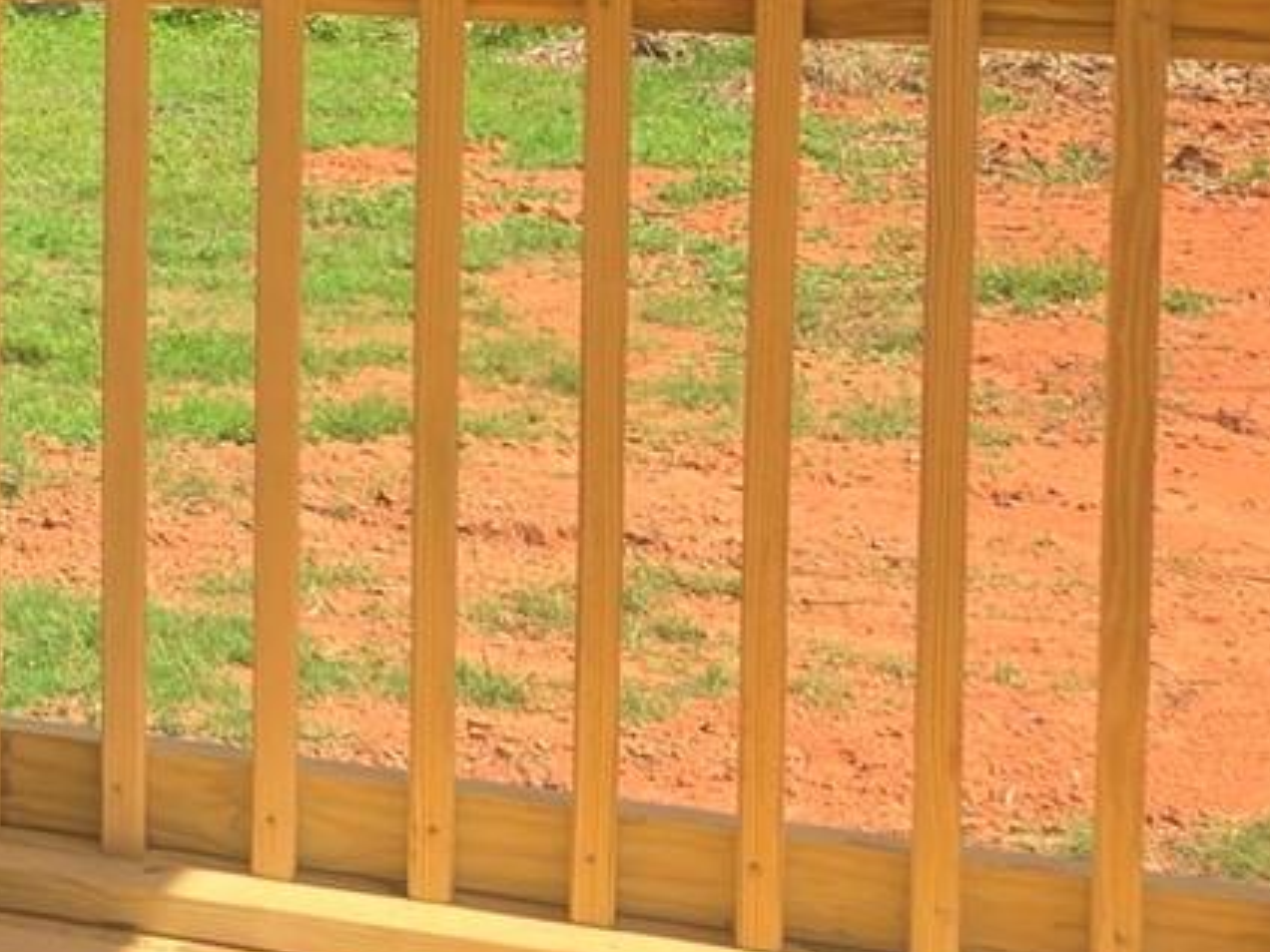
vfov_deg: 12.8
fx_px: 4072
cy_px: -344
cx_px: -1222
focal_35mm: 111
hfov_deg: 14.8
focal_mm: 5.4
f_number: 1.8
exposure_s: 1/1102
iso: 25
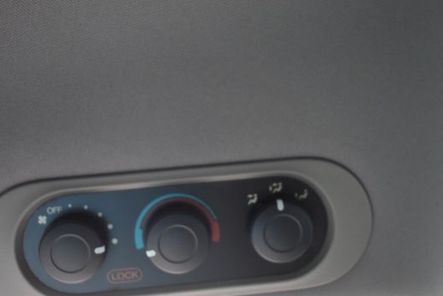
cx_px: 225
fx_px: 640
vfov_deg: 26.0
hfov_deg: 38.2
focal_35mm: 52
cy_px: 163
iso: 800
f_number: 4.2
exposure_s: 1/200
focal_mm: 28
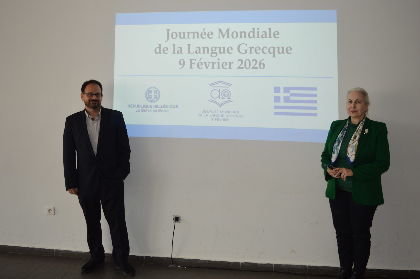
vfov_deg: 36.8
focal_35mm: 36
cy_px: 140
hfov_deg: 53.2
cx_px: 210
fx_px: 420
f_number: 4
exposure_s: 1/160
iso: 400
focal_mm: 24
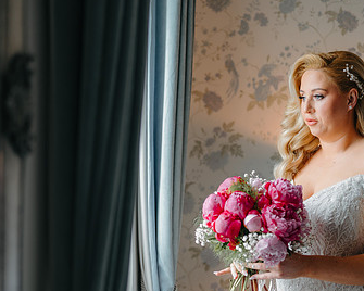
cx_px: 147
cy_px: 176
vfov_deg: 24.2
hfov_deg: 30.0
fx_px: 679
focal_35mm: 63
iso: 200
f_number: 1.4
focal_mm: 35
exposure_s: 1/200
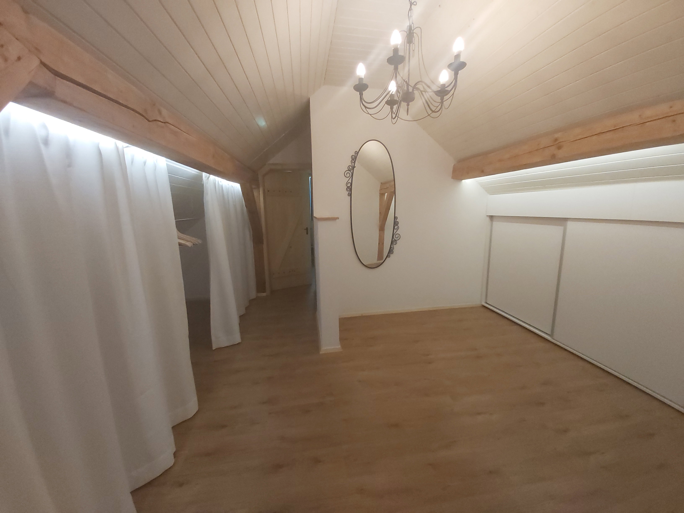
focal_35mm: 12
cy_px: 256
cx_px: 342
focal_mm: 1.42
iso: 200
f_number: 2.2
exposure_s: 1/50
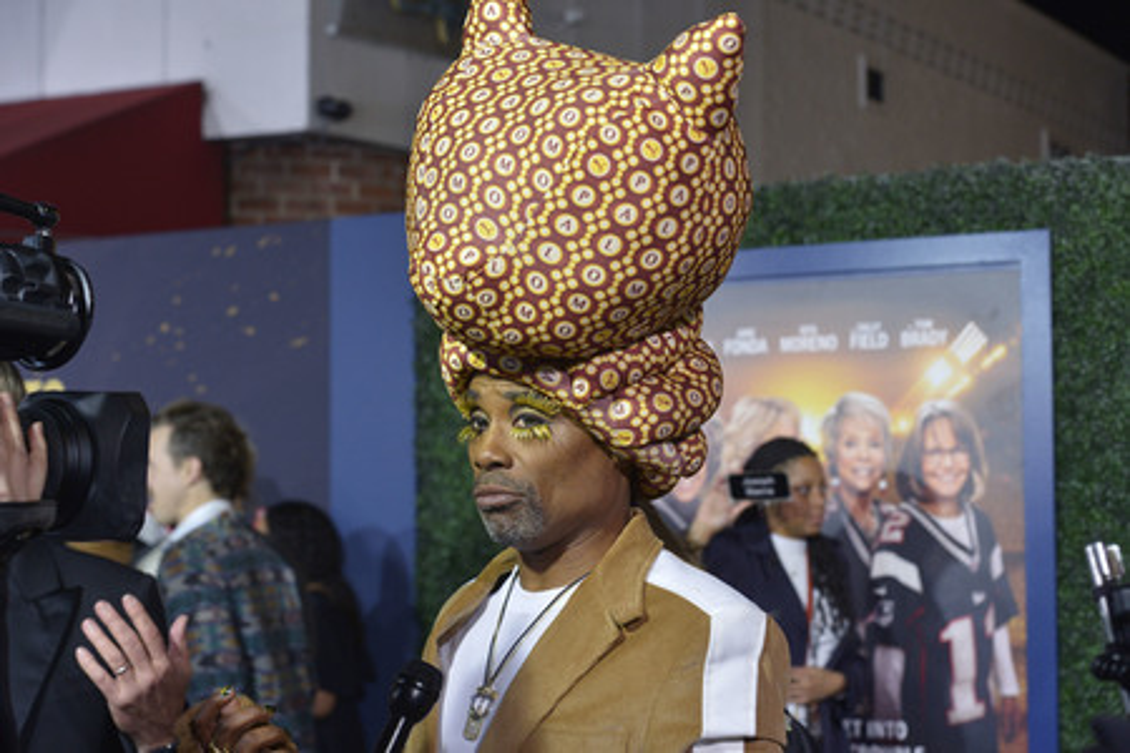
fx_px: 2197
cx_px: 565
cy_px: 376
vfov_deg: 19.5
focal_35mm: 70
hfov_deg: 28.8
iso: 2000
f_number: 6.3
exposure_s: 1/320
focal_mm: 70
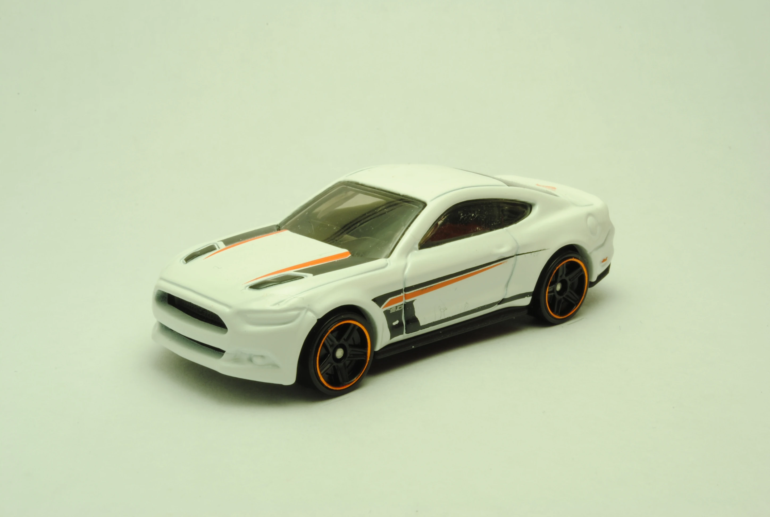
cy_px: 258
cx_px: 385
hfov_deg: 29.2
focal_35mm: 69
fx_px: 1479
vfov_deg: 19.8
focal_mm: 46
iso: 100
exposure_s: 1.3
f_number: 32
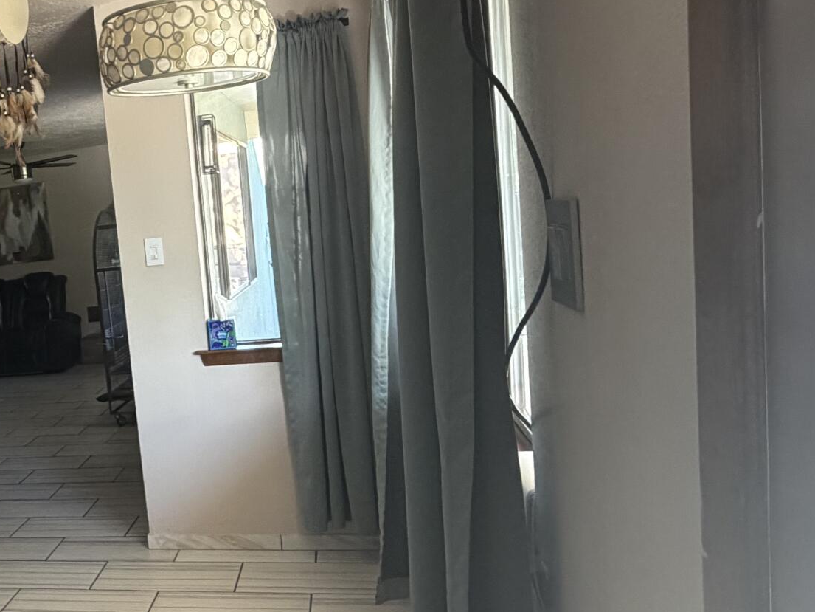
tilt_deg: -6.5
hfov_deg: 44.5
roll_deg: +7.0
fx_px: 895
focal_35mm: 38
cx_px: 81
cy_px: 330
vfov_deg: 37.7
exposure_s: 1/121
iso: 320
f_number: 2.2
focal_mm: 2.22
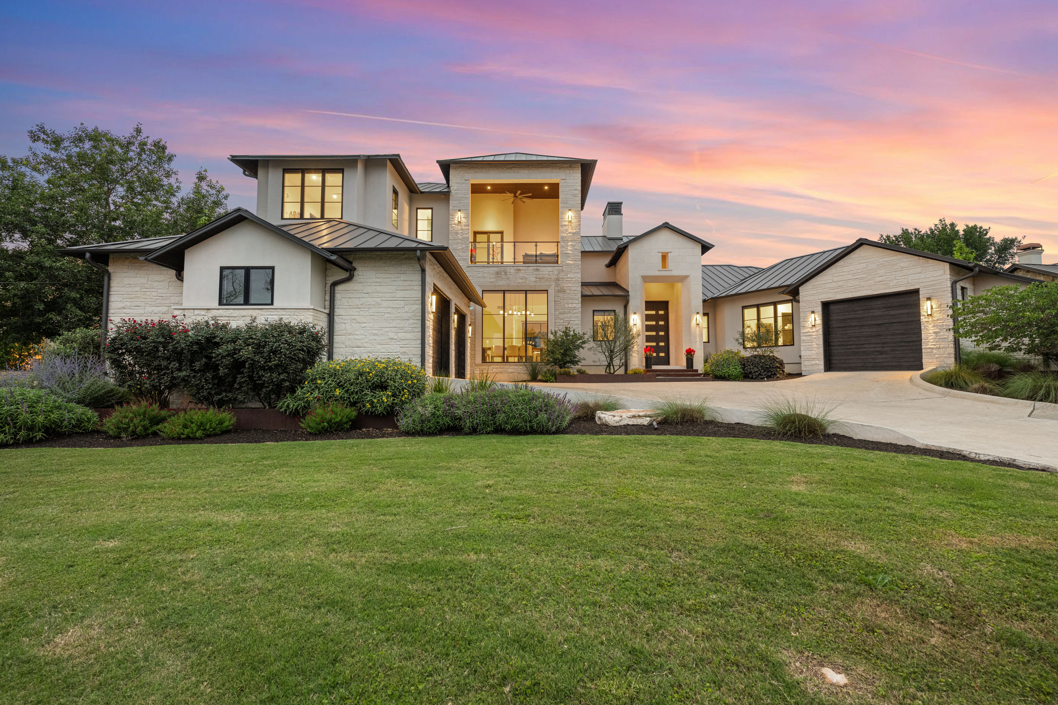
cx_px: 529
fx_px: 470
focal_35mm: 16
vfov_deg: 73.7
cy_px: 352
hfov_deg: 96.7
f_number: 7.1
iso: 2000
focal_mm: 16
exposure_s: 1/4
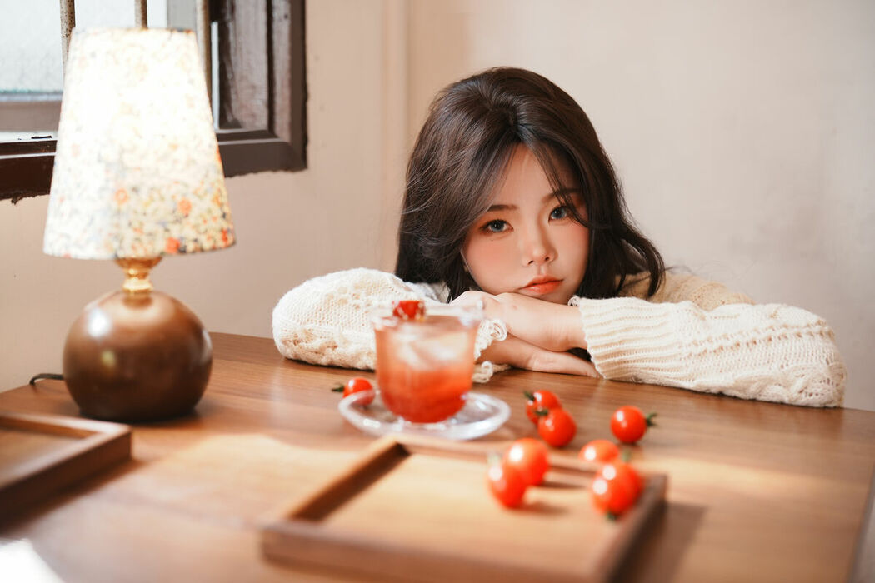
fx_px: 1215
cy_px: 292
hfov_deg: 39.6
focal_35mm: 50
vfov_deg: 27.0
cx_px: 438
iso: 200
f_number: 2.2
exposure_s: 1/125
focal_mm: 50
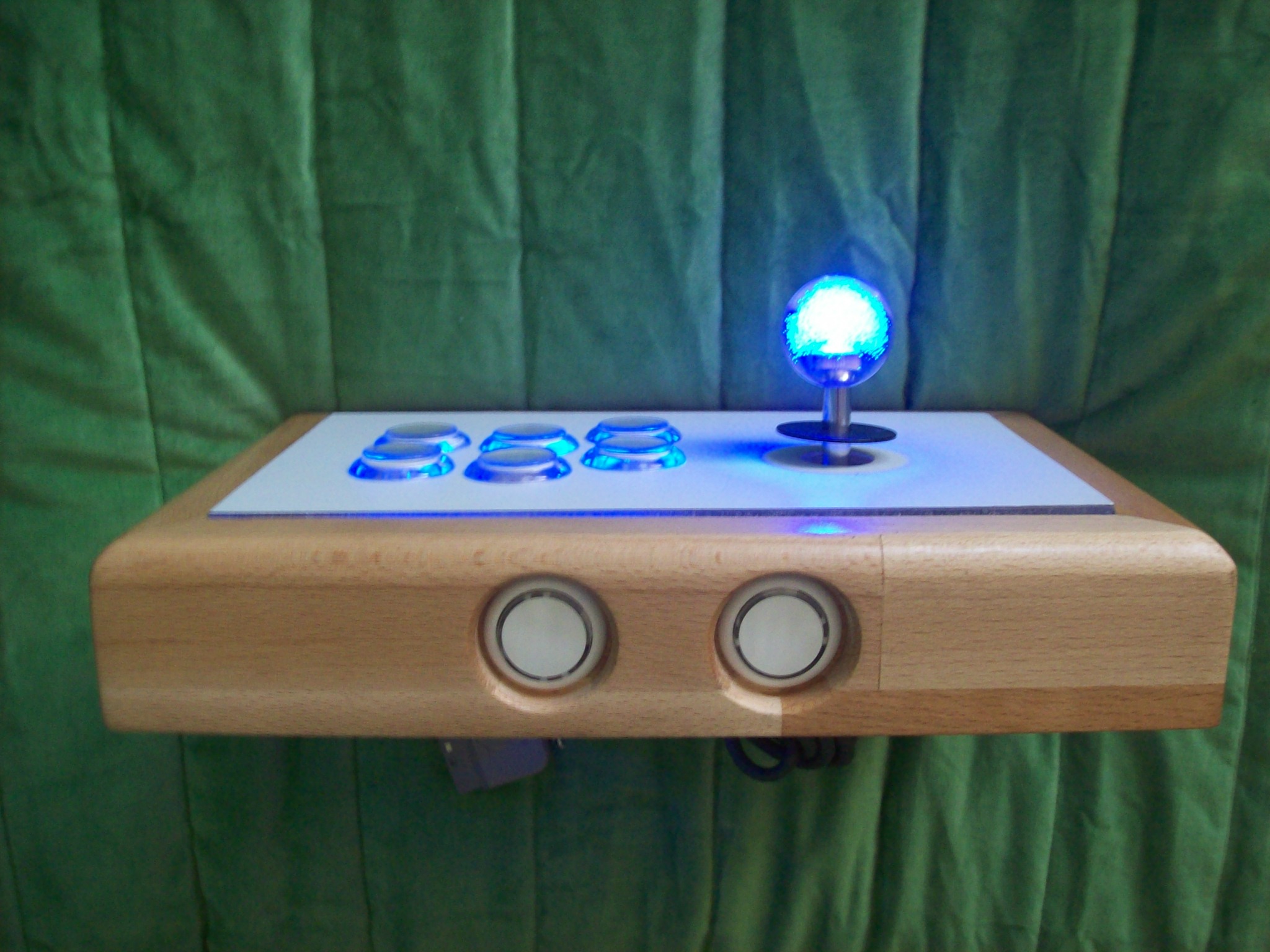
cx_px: 635
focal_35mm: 36
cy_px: 476
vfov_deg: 39.7
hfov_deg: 51.4
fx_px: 1321
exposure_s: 1/8.57
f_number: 2.7
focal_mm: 6
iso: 160
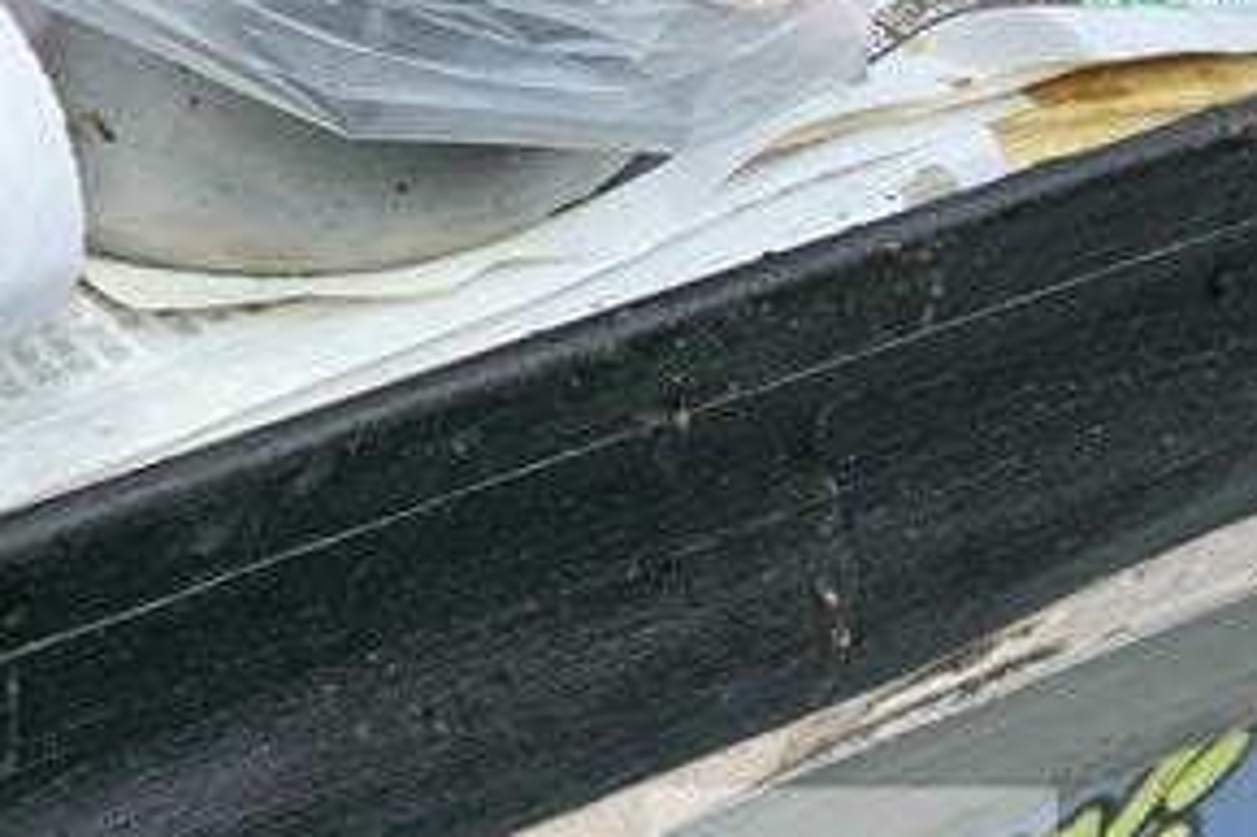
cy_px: -577
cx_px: -1318
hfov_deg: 14.7
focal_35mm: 112
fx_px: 3908
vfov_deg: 11.5
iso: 50
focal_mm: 4.25
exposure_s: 1/120
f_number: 1.8
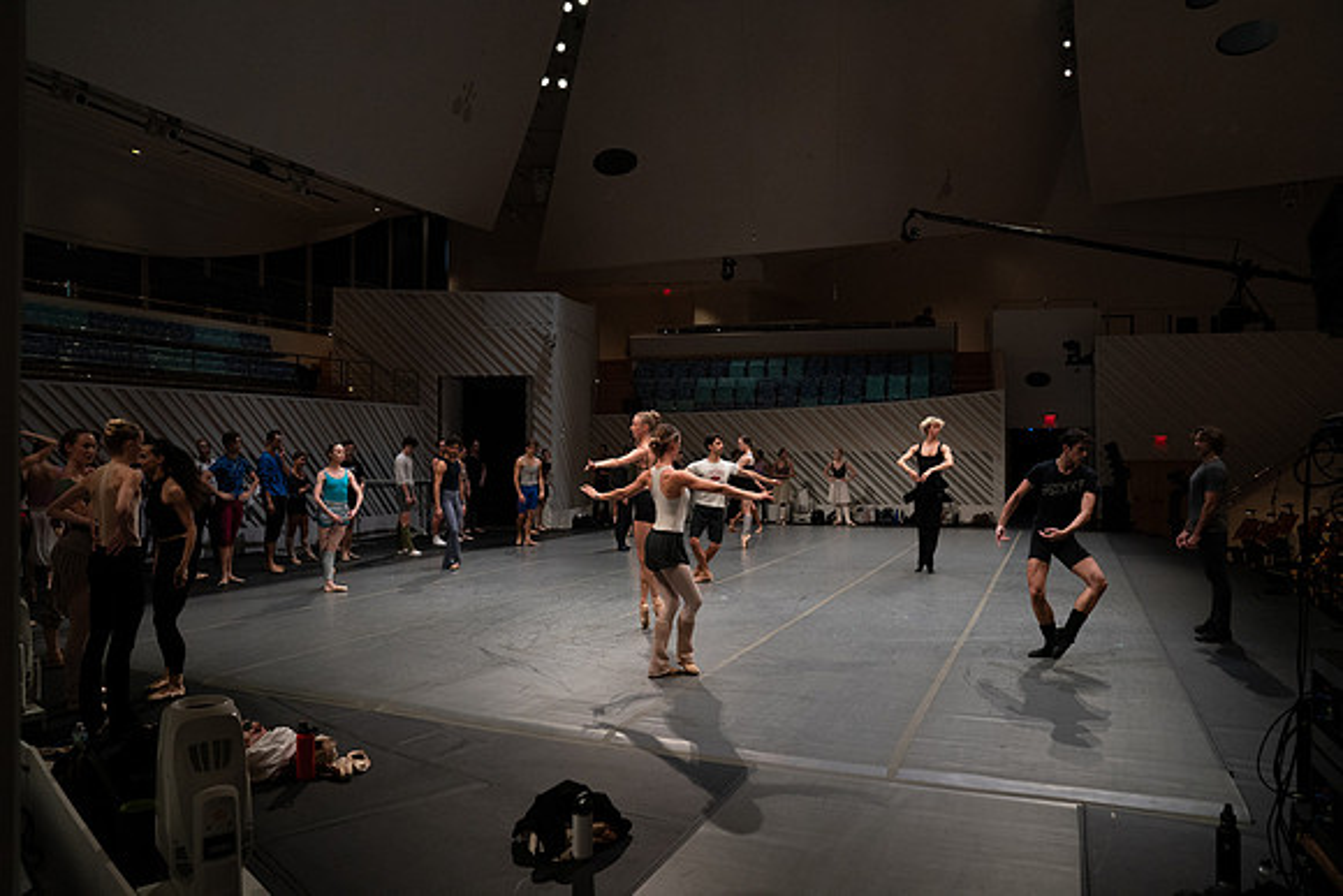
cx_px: 672
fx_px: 896
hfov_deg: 73.7
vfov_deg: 53.2
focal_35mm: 24
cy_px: 448
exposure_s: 1/400
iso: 3200
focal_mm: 24
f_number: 4
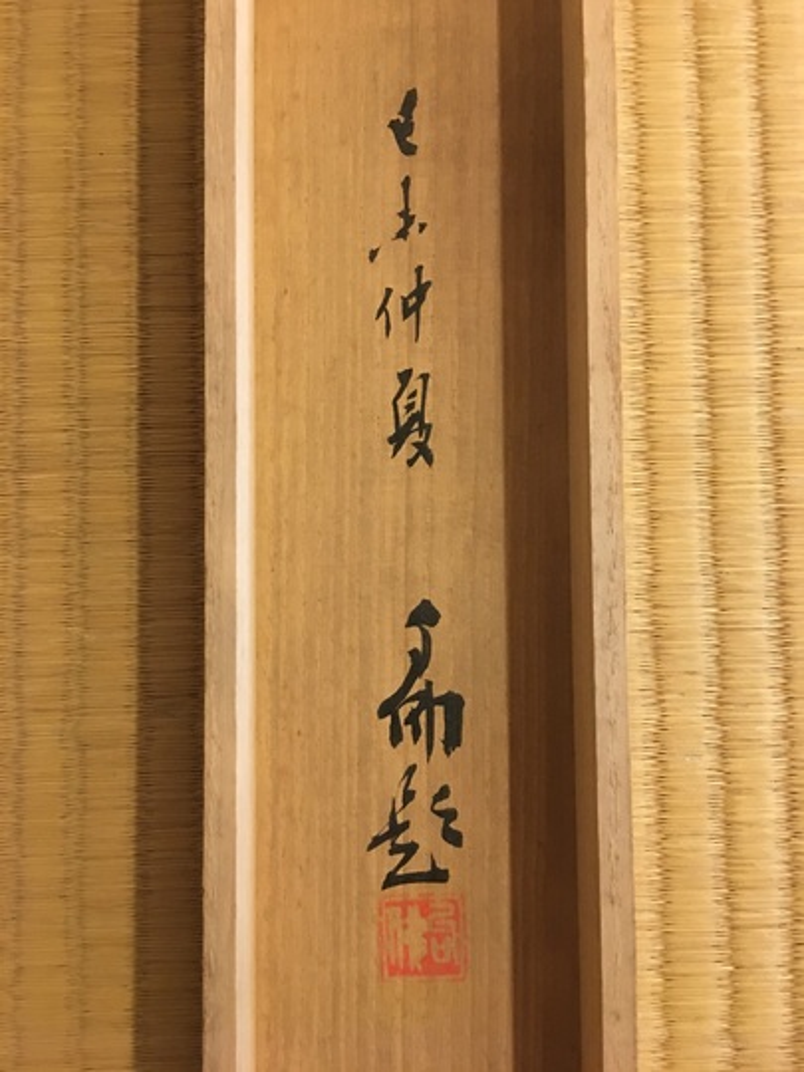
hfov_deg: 48.2
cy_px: 536
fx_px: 898
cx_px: 402
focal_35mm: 29
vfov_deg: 61.7
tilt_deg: -86.7
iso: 80
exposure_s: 1/4
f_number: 2.2
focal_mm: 4.15
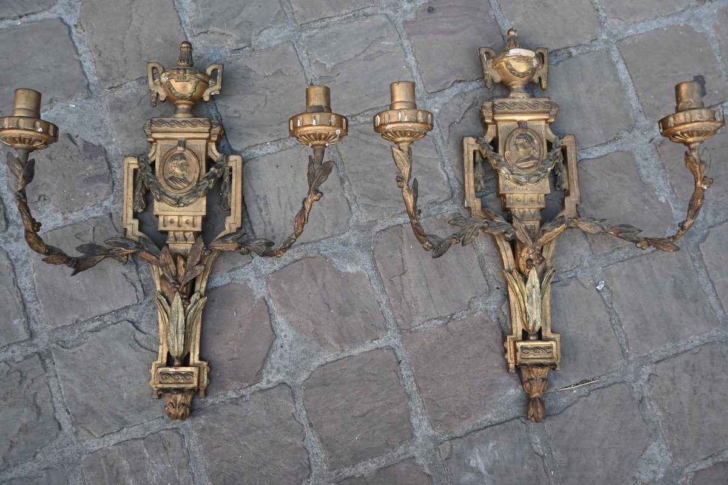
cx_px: 364
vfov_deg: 35.5
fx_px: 758
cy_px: 242
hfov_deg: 51.3
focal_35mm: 38
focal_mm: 25
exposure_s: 1/160
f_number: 3.8
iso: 400
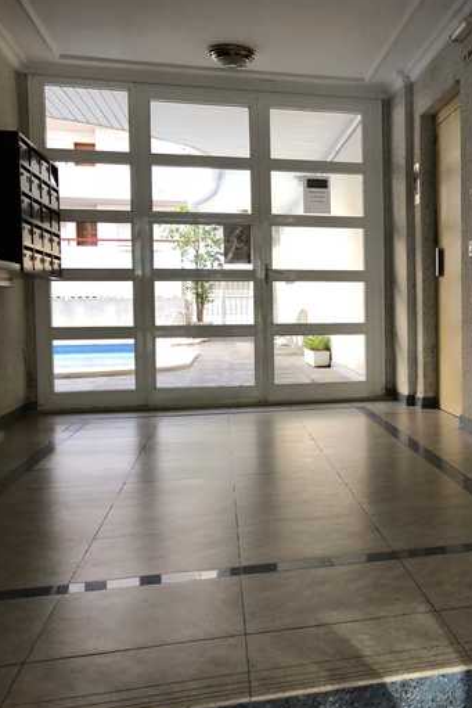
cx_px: 469
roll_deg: +0.1
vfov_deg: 47.4
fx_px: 806
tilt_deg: -8.4
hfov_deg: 30.4
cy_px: 345
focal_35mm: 41
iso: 32
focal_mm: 3.99
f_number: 1.8
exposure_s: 1/33
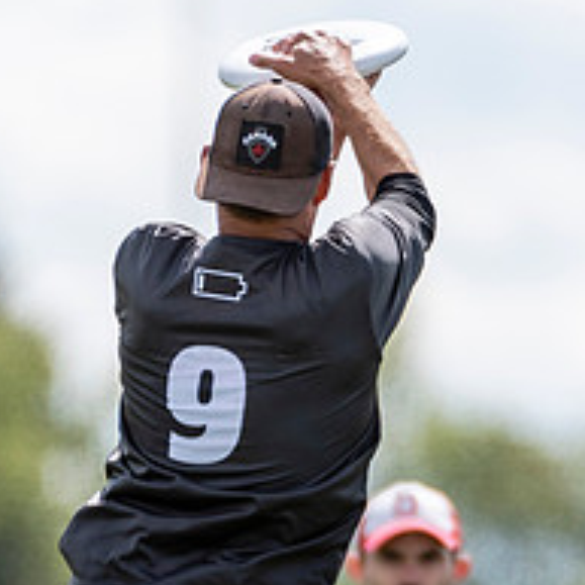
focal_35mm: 1929
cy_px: 619
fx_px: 36882
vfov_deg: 0.9
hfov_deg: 0.9
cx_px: 346
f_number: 4
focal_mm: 400
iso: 140
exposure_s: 1/1250
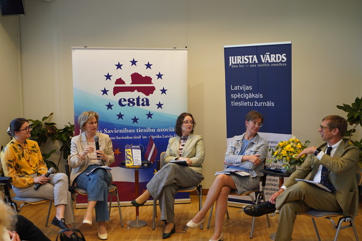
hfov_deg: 46.4
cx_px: 181
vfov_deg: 31.9
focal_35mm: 42
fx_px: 422
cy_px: 120
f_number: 4
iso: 800
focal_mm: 42
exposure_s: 1/160
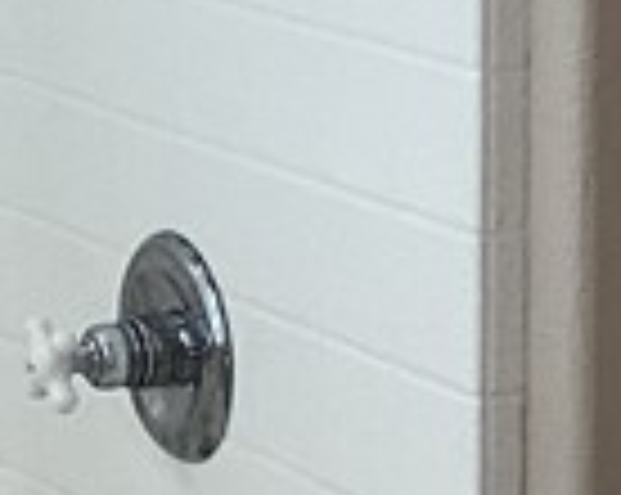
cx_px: 202
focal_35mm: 225
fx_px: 4129
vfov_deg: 6.8
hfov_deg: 8.6
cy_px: 4
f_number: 2.4
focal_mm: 3.3
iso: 80
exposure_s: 1/120
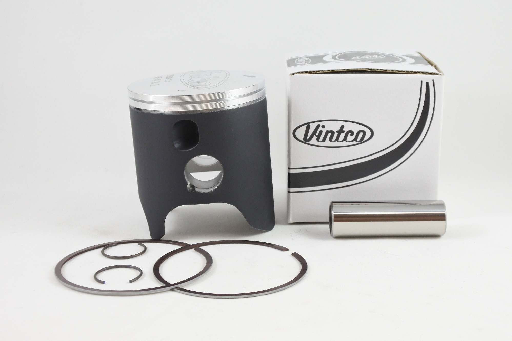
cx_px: 256
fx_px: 640
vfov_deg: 29.9
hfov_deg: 43.6
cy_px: 170
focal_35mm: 45
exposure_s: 1/125
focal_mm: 16.8
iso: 640
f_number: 4.5
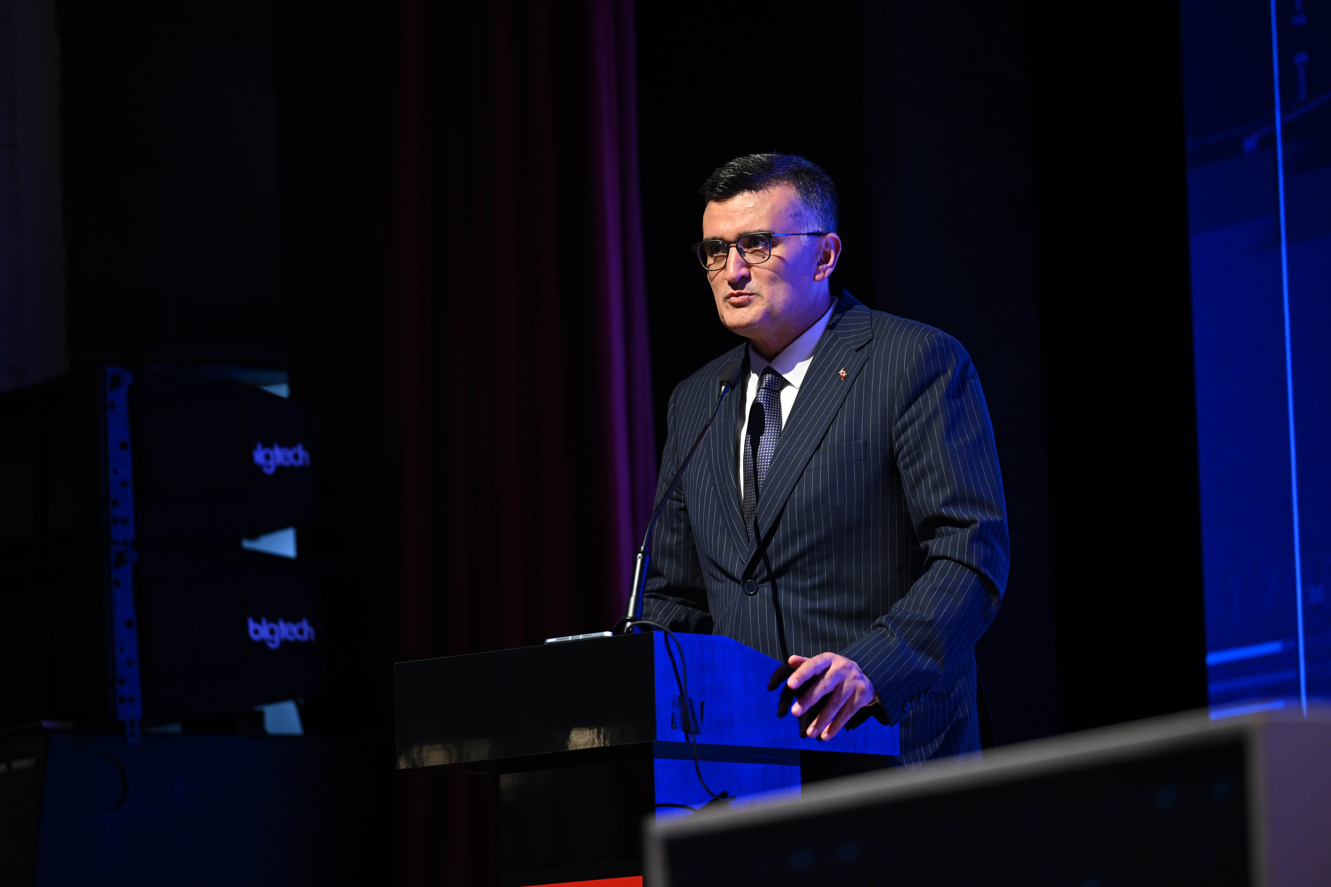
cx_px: 666
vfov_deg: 6.9
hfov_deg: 10.3
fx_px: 7394
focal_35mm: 200
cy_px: 444
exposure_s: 1/125
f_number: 2.8
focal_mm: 200
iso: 1250
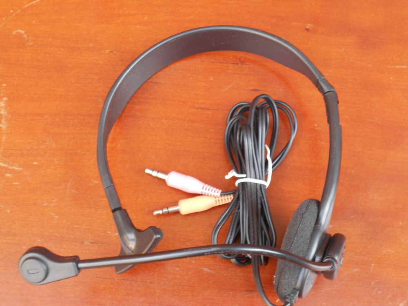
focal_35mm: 58
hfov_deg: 33.2
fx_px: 684
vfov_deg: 25.2
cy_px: 153
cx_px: 204
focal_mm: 10
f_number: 4.9
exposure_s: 1/30
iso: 140
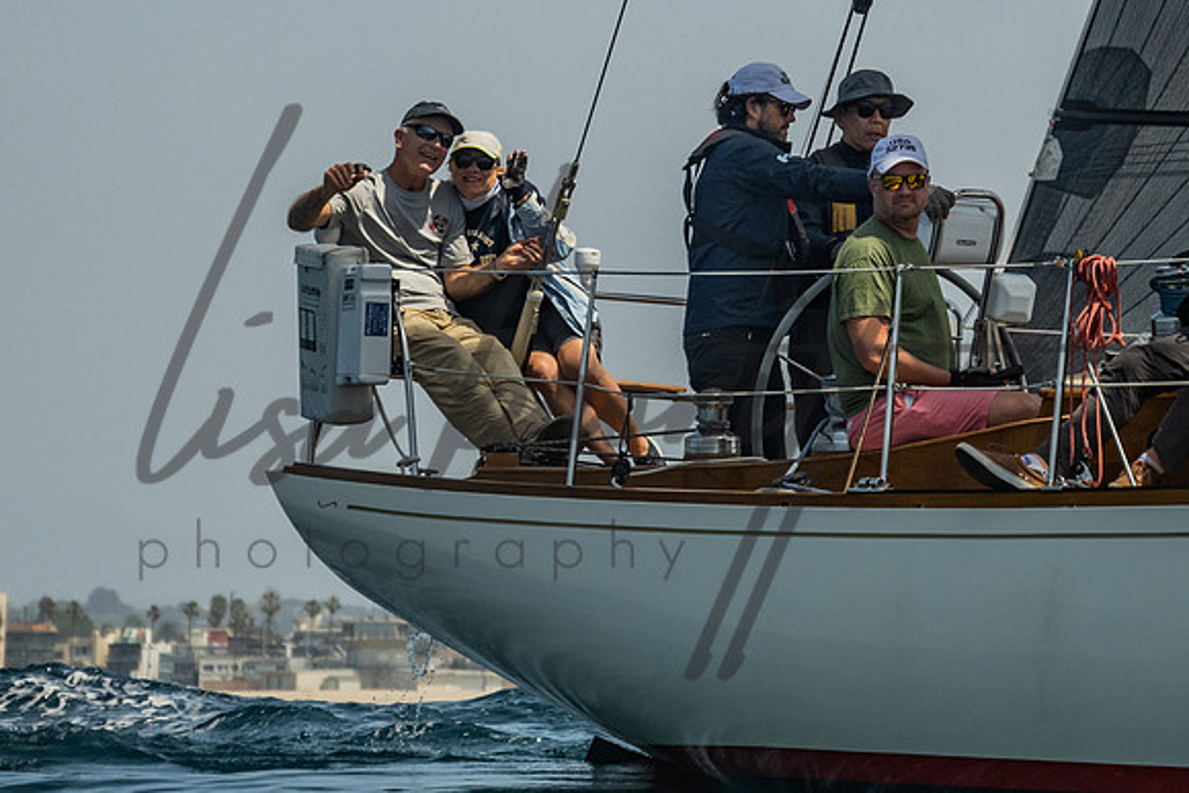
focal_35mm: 304
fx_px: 10046
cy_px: 90
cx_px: 781
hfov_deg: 6.8
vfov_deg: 4.5
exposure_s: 1/1250
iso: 320
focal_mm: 130
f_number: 6.3
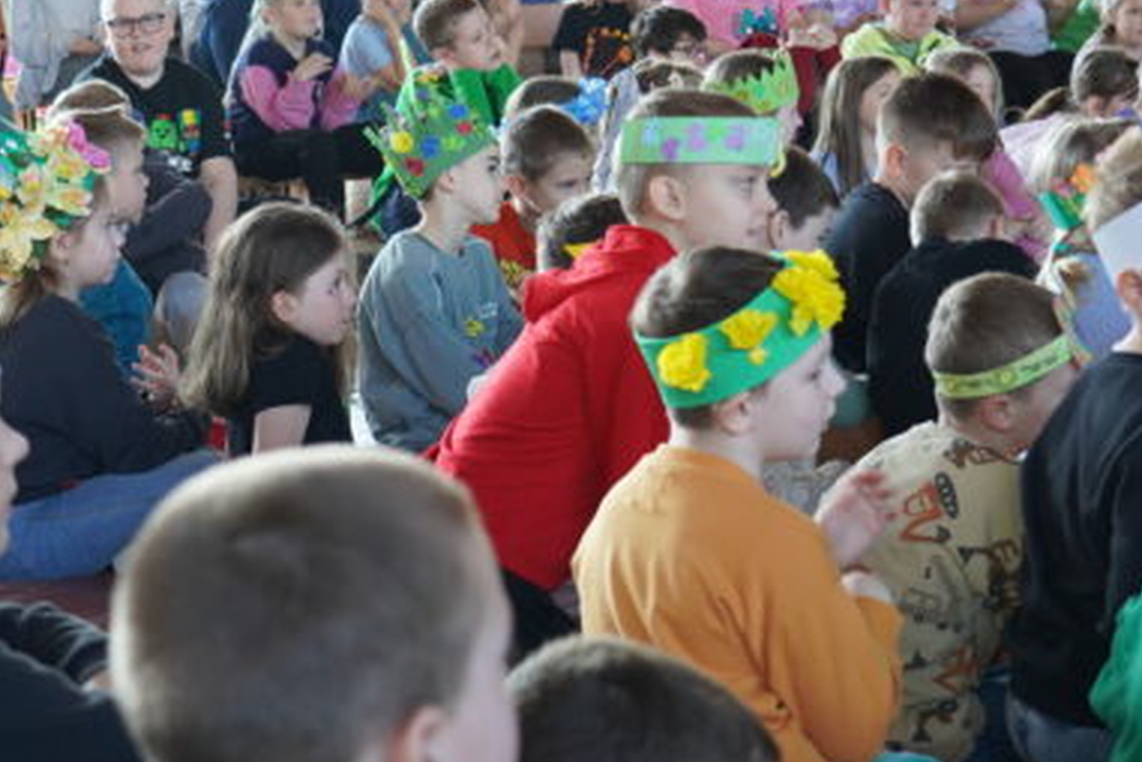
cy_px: 393
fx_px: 3045
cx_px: 513
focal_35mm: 96
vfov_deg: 14.3
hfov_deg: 21.2
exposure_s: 1/160
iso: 1250
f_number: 4
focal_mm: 41
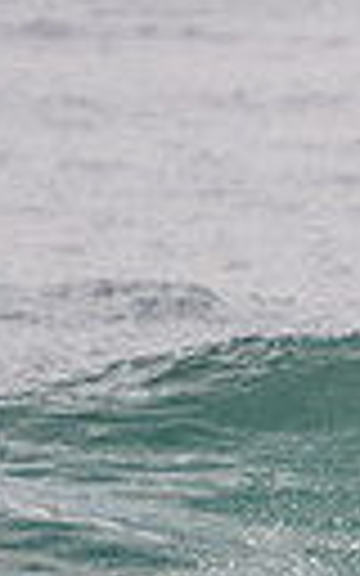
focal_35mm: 2532
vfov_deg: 0.8
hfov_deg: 0.5
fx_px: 39747
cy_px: 329
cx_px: 564
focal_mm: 400
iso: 360
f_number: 5.6
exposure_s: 1/2000
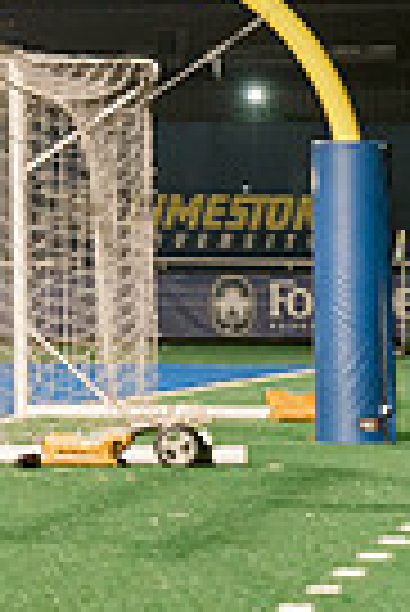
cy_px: 56
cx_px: -856
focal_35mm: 298
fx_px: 5078
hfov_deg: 4.4
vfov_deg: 6.9
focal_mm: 70
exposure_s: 1/160
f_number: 4
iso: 2500
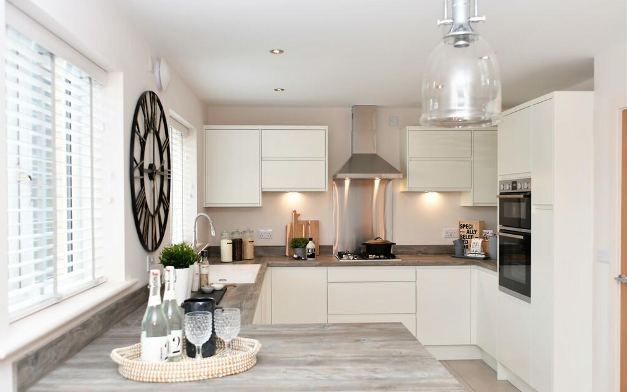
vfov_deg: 40.6
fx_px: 530
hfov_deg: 61.2
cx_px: 310
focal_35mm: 31
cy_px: 209
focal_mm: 20
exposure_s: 1/60
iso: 100
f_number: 4
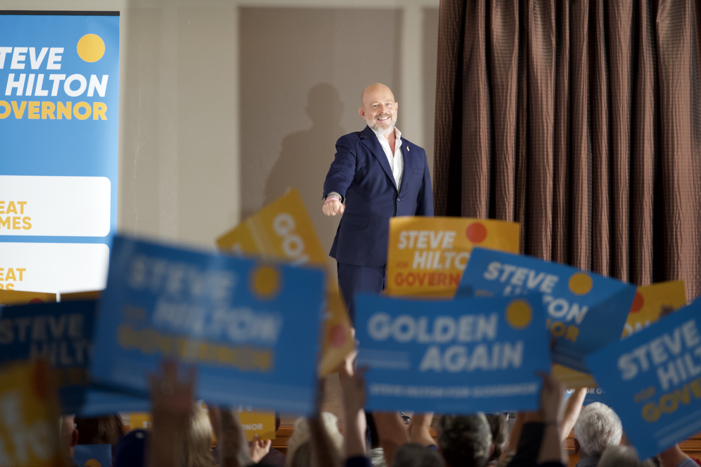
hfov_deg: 10.6
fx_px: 3777
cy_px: 234
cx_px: 350
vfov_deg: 7.1
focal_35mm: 194
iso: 3200
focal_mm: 194
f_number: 2.8
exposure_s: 1/320
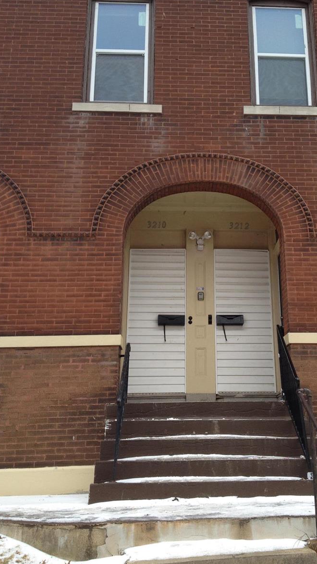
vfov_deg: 51.6
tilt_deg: +15.8
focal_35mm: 39
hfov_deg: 30.3
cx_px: 205
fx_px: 583
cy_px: 287
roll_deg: +0.5
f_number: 2.4
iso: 50
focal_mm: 4.28
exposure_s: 1/334
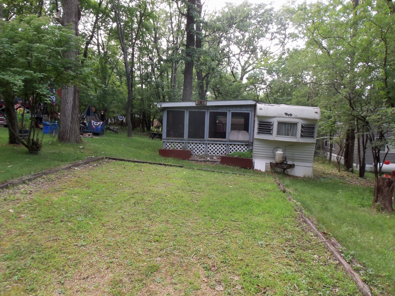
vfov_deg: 49.7
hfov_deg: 63.4
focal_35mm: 28
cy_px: 148
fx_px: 320
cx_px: 198
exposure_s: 1/80
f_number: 3.3
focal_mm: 5.1
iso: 80
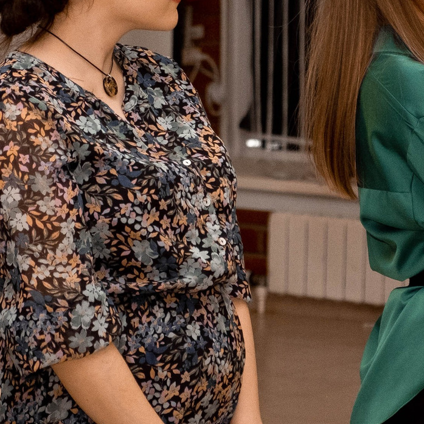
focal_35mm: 259
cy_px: 59
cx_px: 313
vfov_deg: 6.7
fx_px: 3589
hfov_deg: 6.8
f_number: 4
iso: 1000
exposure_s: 1/200
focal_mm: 55
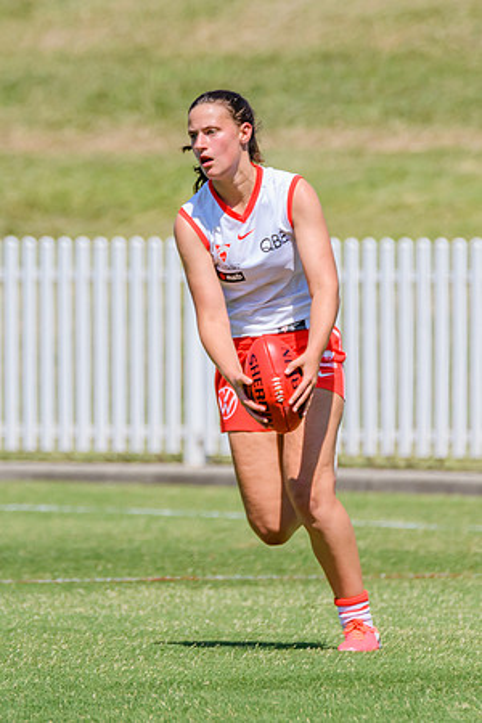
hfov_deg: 1.3
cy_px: 273
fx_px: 21326
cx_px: 28
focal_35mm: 1062
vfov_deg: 1.9
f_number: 10
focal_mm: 550
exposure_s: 1/2000
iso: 800
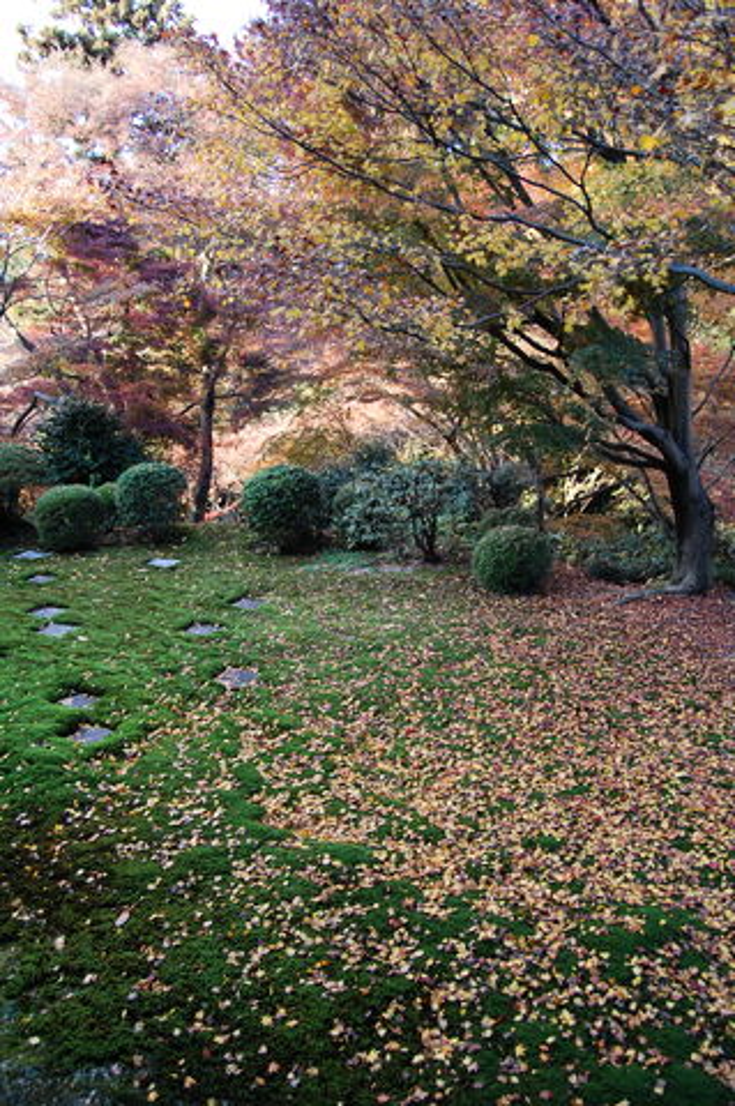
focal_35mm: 27
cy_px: 553
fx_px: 829
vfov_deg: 67.4
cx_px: 368
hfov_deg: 47.8
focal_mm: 18
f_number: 4.5
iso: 400
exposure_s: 1/80
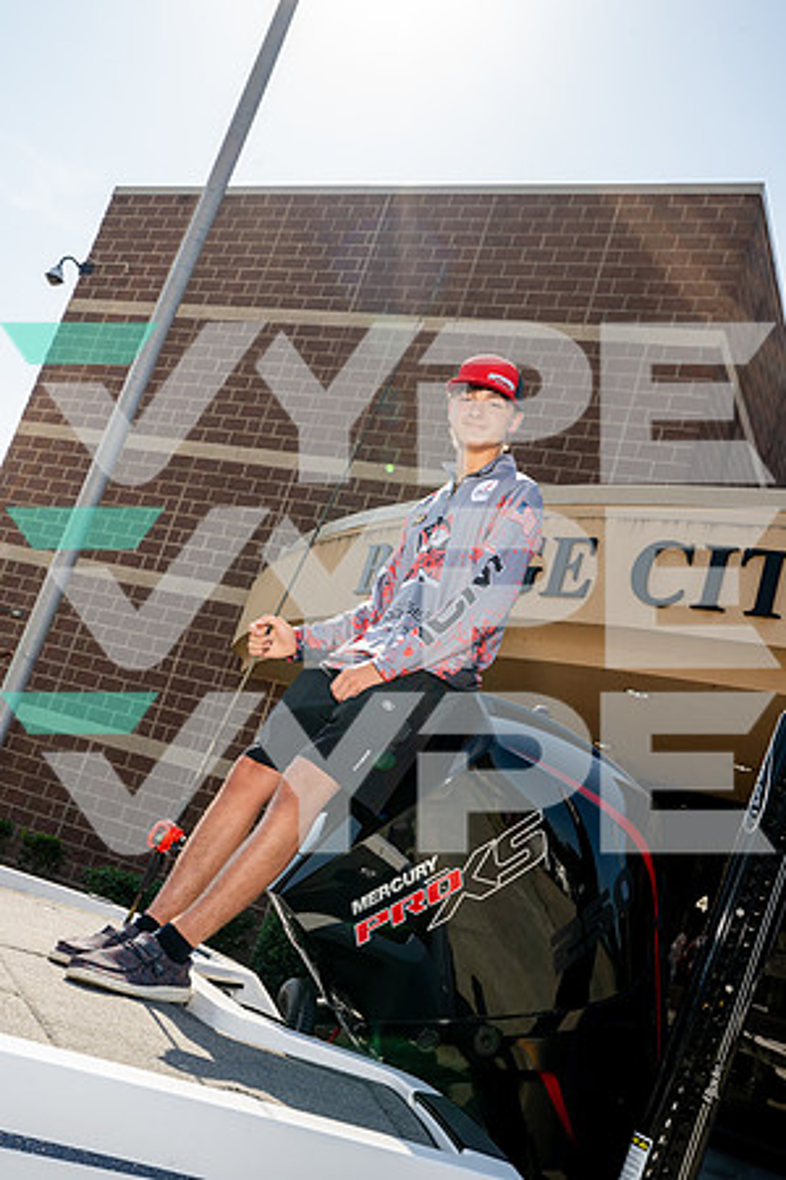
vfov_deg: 54.4
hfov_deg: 37.9
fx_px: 1146
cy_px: 590
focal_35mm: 35
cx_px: 393
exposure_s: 1/250
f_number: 11
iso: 250
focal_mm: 35
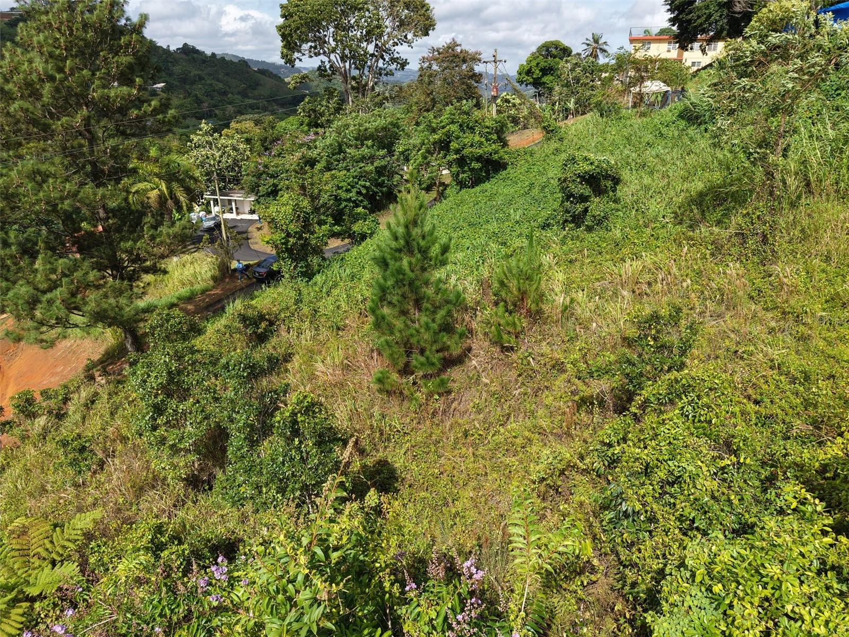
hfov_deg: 71.6
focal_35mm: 24
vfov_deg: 56.8
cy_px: 318
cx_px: 424
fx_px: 589
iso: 100
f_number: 1.8
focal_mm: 8.67
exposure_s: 1/2500
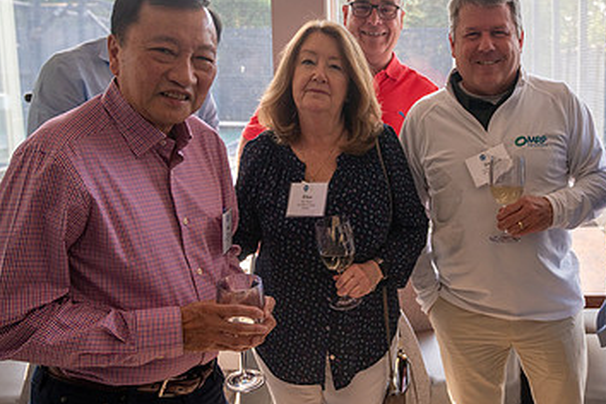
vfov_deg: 29.8
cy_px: 178
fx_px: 757
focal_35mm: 45
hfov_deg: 42.7
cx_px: 428
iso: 1600
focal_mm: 27.5
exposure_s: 1/1000
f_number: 4
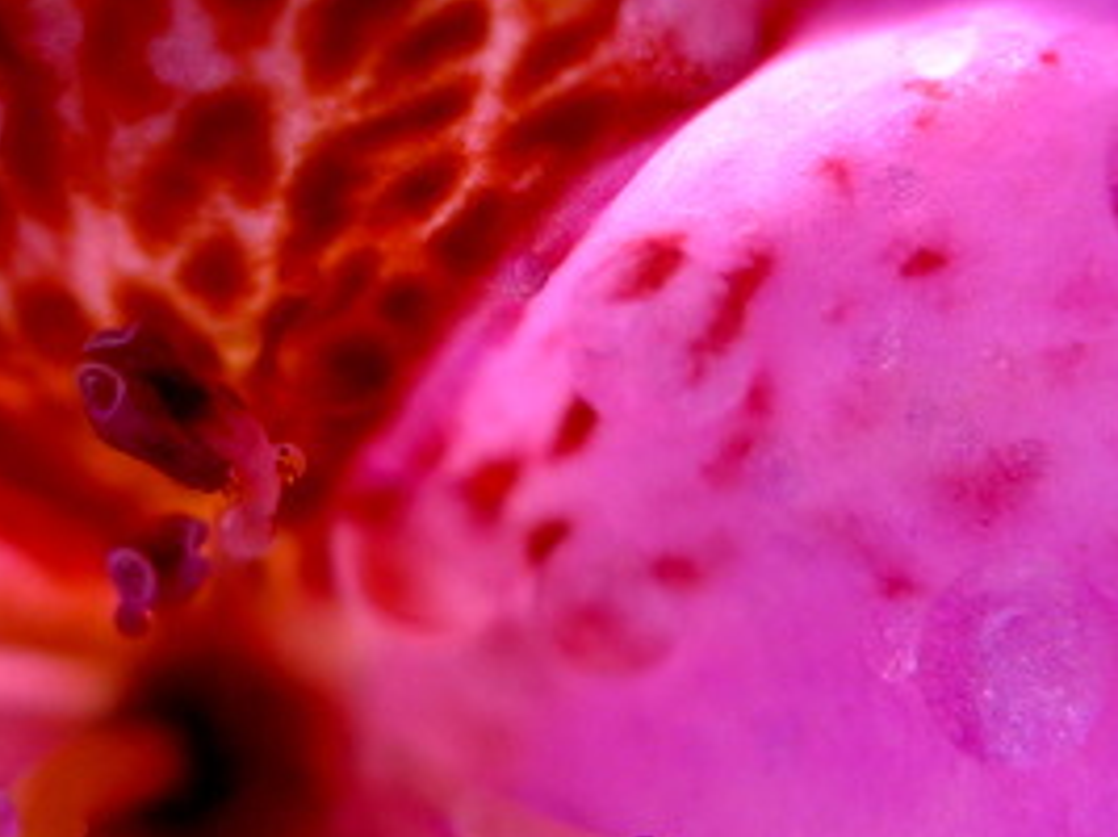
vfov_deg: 16.0
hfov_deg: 21.2
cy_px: 276
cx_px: 352
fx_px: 2970
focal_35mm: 92
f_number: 2.8
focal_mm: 5.1
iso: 80
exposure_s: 1/400
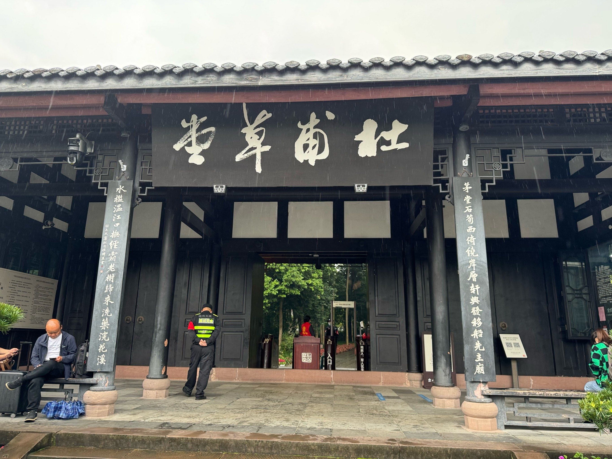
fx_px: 424
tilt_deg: +15.8
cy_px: 230
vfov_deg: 56.8
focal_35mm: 24
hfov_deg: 71.6
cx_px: 306
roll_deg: +0.6
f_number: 1.78
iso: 125
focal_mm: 6.76
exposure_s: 1/121
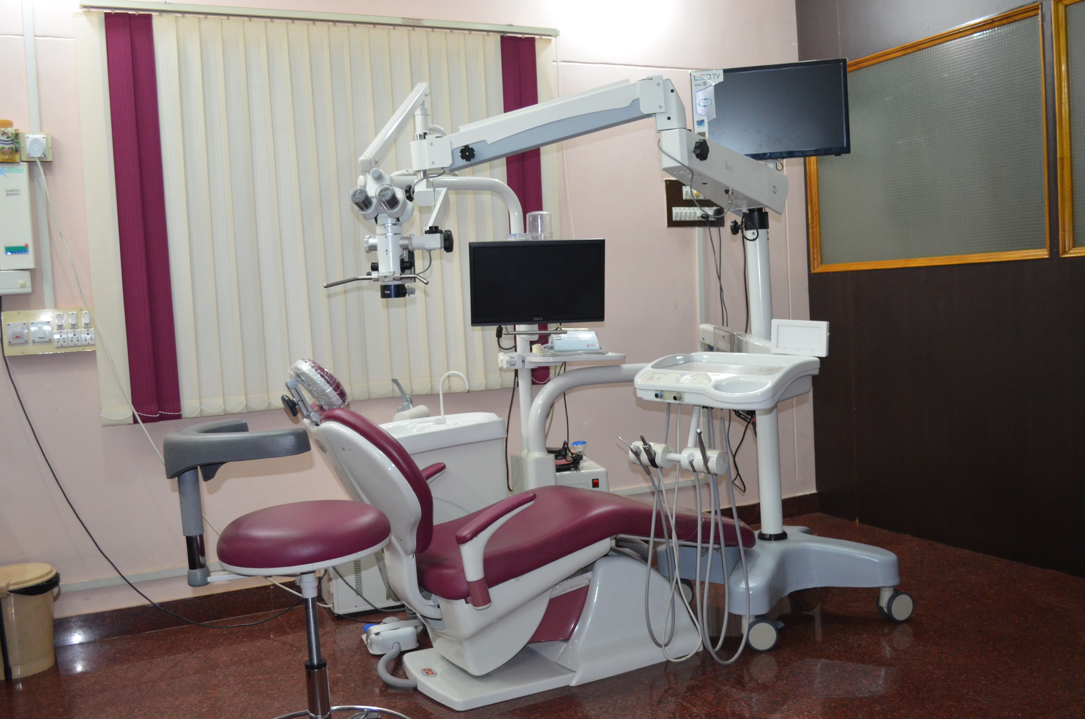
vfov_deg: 39.8
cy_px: 360
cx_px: 542
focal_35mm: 33
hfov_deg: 57.3
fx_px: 993
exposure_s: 1/60
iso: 1400
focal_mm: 22
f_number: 4
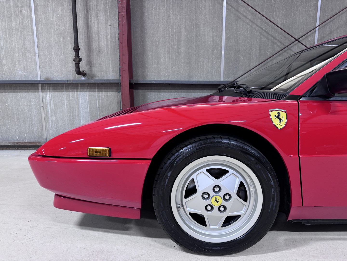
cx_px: 174
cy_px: 130
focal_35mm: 24
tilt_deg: -10.0
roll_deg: +0.1
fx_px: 241
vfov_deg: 56.8
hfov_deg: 71.6
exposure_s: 1/60
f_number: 1.78
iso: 160
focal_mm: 6.76
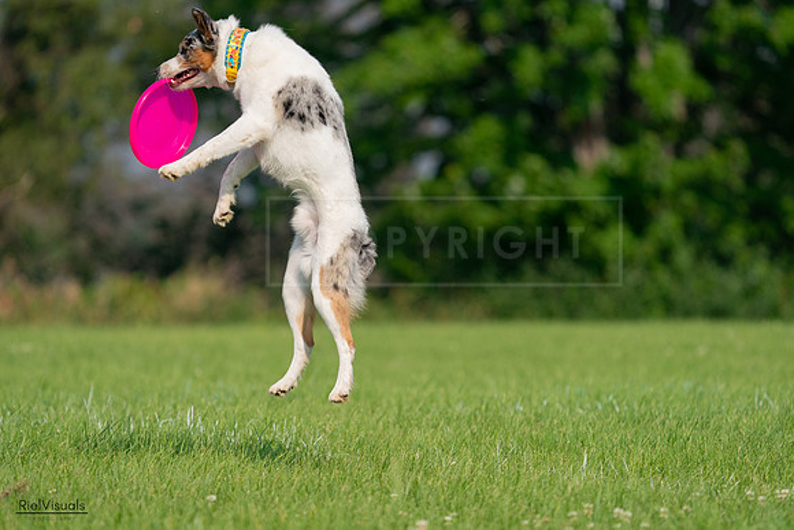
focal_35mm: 341
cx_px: 397
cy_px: 265
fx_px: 7522
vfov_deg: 4.0
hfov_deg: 6.0
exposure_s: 1/4000
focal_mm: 341
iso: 640
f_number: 6.3
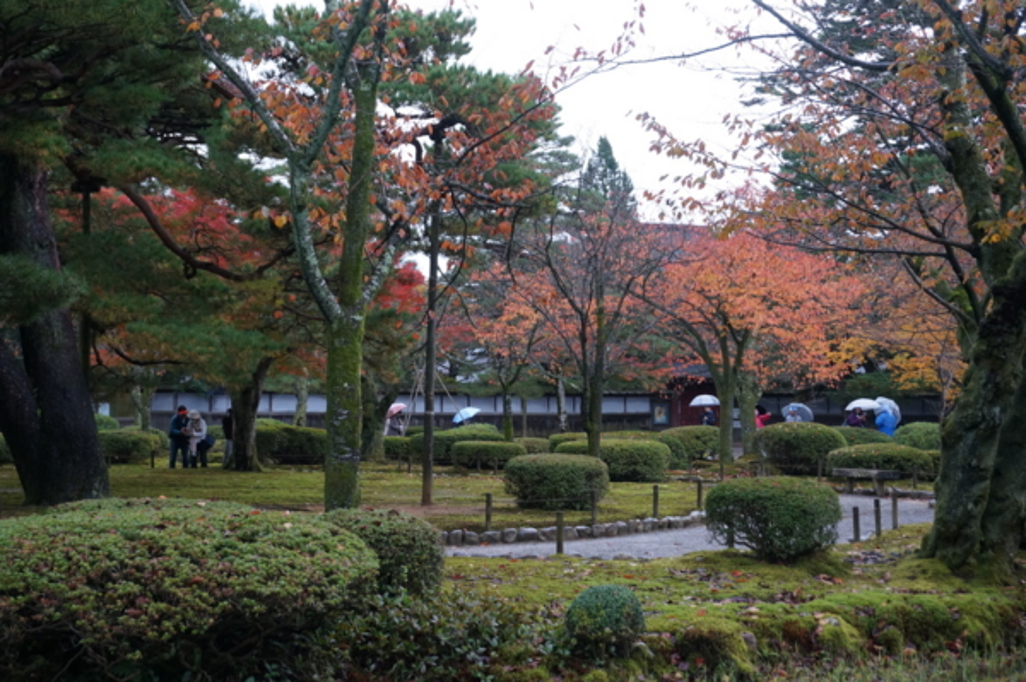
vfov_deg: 22.6
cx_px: 513
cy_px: 341
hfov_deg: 33.4
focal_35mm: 60
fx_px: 1709
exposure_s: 1/80
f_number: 5.6
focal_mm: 40
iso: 640
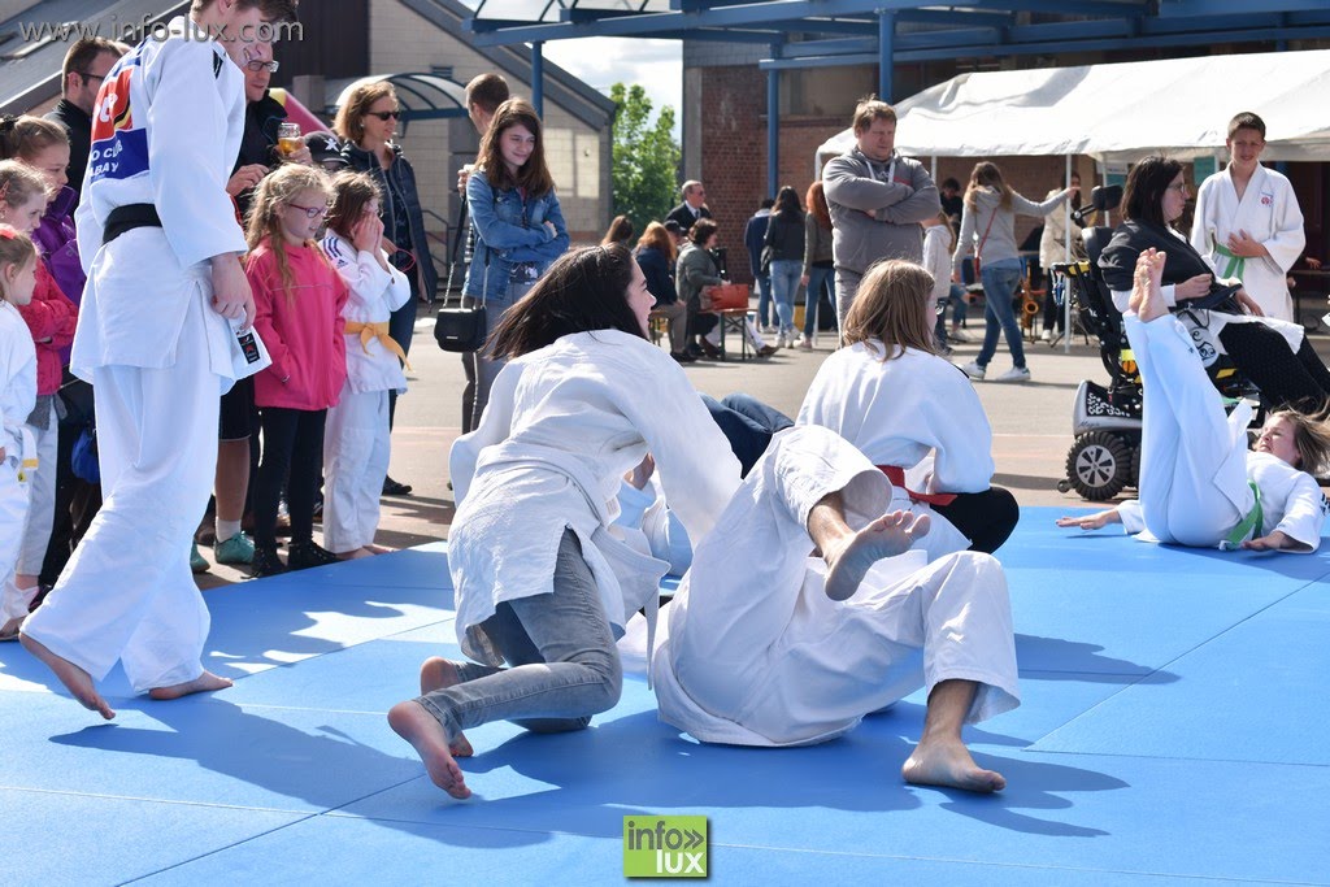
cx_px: 665
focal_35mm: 75
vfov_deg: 18.2
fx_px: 2771
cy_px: 444
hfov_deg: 27.0
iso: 100
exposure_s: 1/500
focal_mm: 50
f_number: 6.3
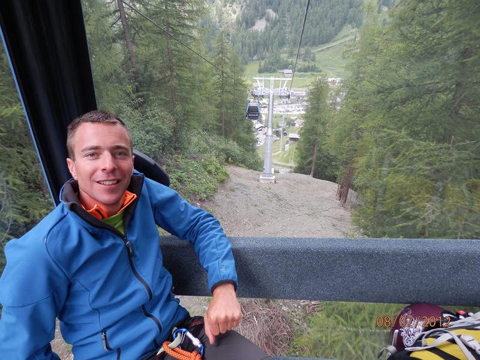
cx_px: 240
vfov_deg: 54.9
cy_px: 180
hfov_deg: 69.4
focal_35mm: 25
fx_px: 347
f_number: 3
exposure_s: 1/60
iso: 80
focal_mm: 4.5
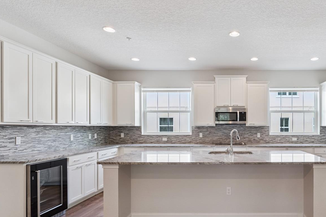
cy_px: 127
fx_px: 205
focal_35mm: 23
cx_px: 221
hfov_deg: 74.2
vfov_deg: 55.4
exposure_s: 1/60
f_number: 11
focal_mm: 16.5
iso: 800
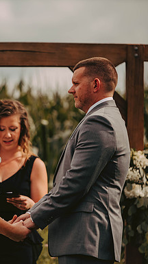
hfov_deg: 5.3
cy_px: 132
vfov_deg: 9.4
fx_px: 1601
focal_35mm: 229
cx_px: 1
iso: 200
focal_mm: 145
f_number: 2.8
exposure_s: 1/2000
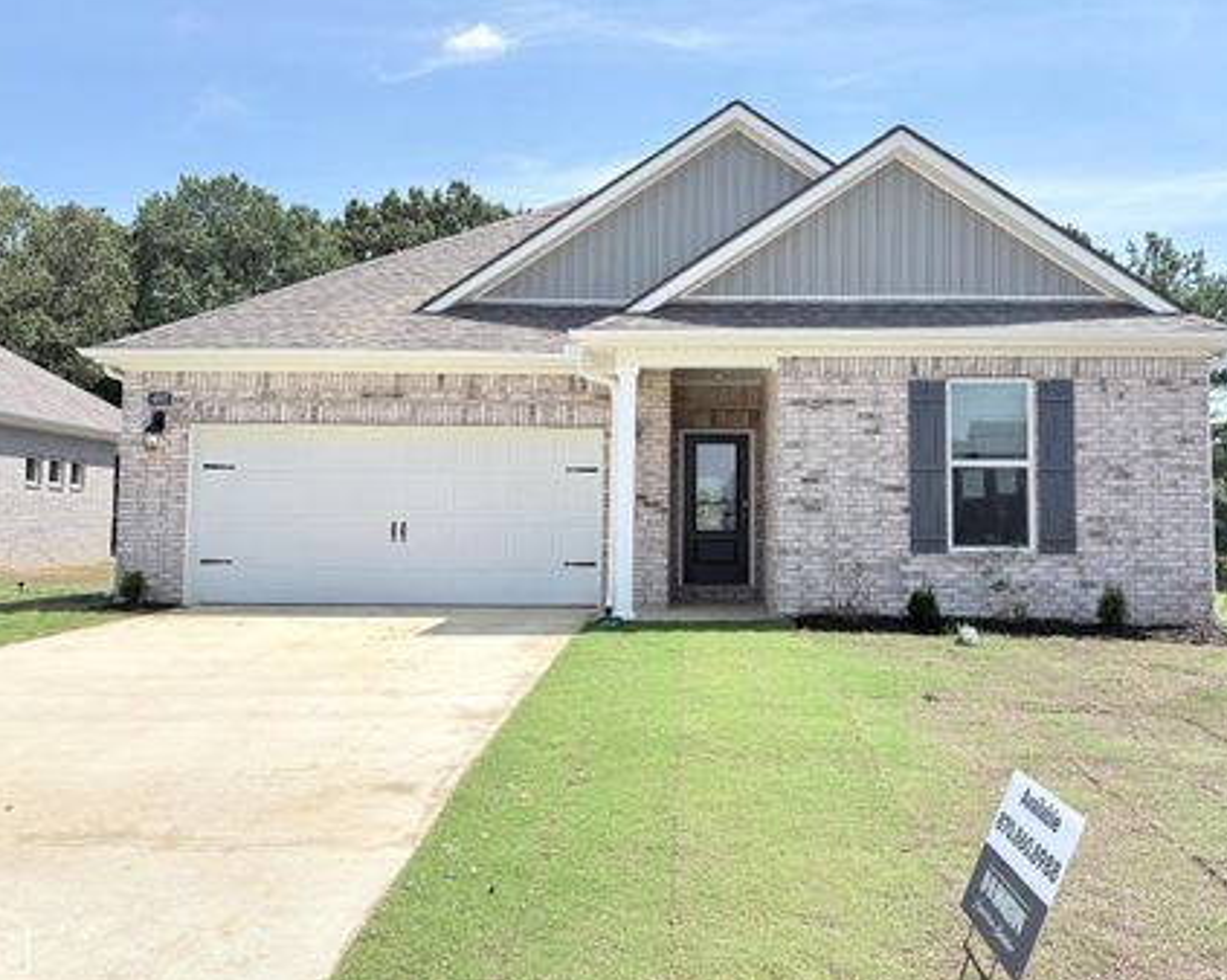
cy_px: 451
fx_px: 1089
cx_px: 670
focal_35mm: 30
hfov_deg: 58.7
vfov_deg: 48.4
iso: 50
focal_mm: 5.96
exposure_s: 1/1451
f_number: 1.6
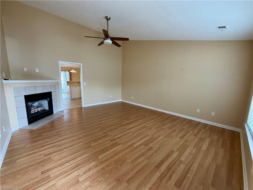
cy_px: 95
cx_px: 126
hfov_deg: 102.1
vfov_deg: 85.7
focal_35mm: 14
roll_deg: -1.6
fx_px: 102
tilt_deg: -8.8
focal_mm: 2.22
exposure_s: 1/120
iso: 320
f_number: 2.2
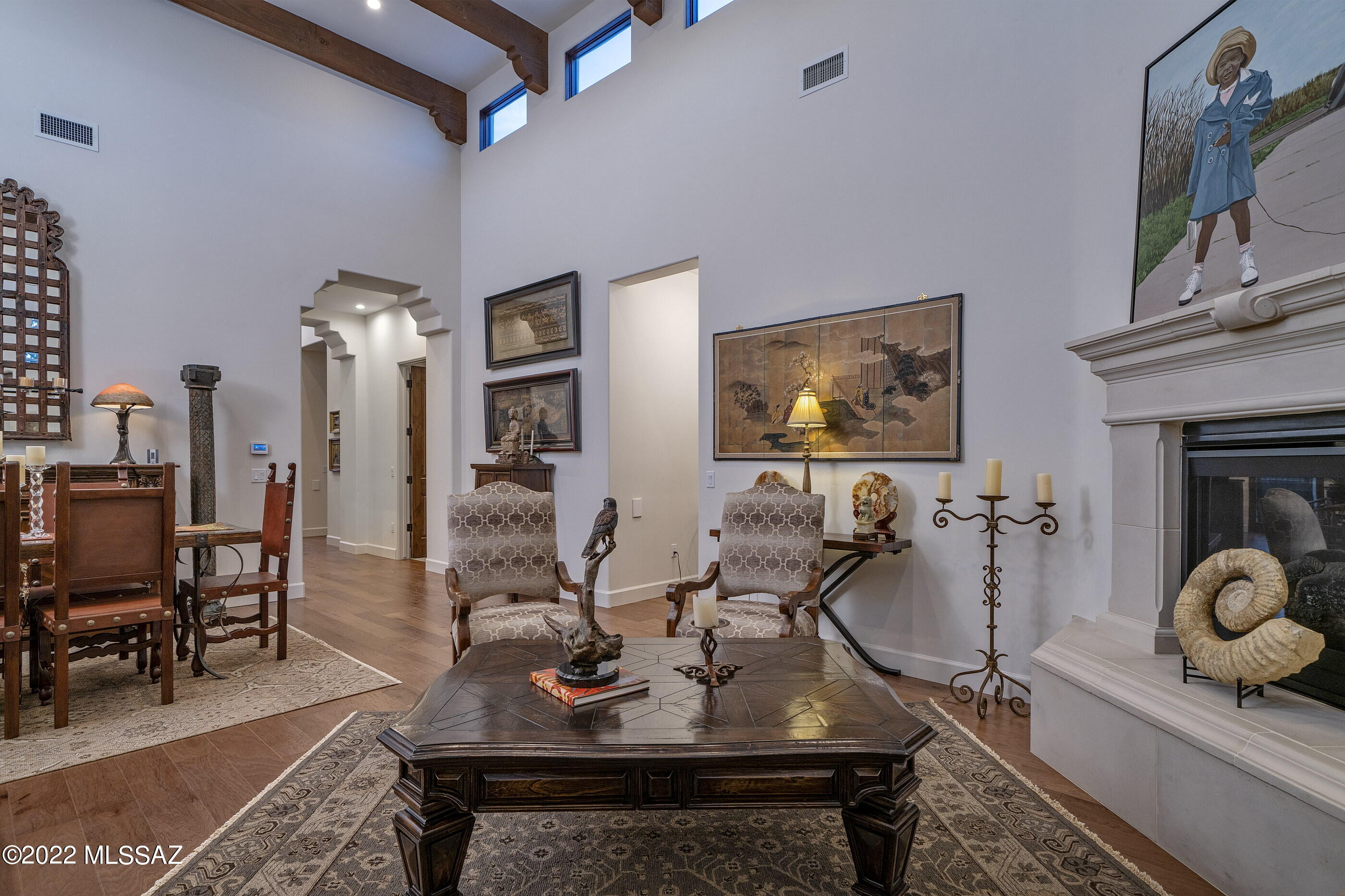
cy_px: 448
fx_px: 635
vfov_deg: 70.4
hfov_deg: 93.3
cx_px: 672
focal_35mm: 17
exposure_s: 1/6
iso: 200
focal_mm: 17
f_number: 7.1
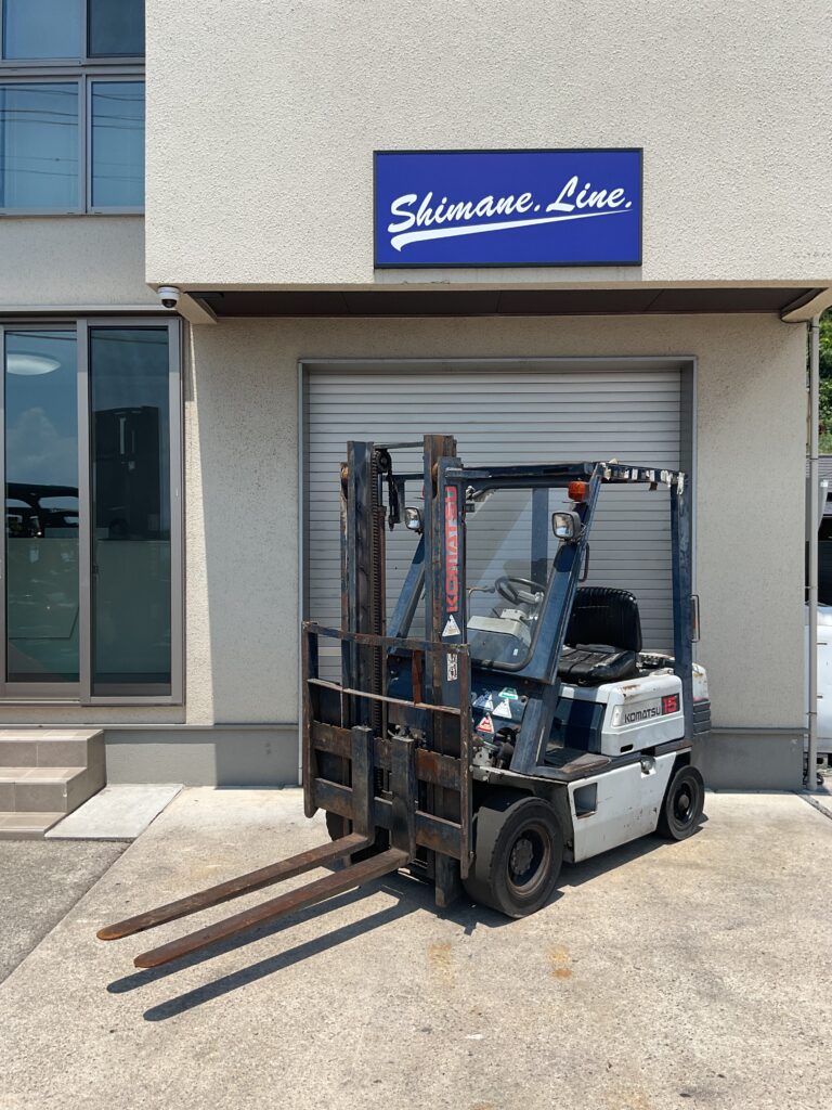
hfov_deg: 48.2
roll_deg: +0.5
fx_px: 929
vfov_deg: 61.7
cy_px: 555
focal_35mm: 29
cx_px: 416
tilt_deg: -0.7
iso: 16
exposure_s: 1/1984
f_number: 1.8
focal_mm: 3
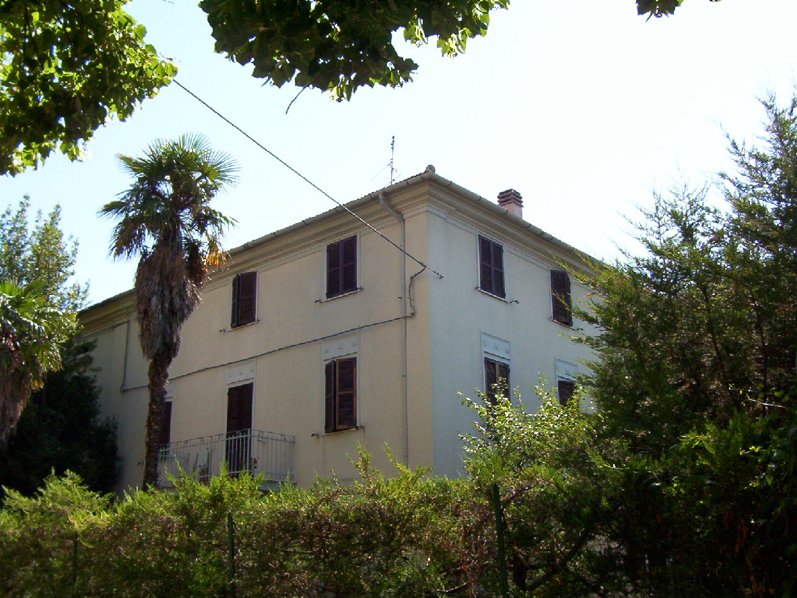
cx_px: 398
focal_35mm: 36
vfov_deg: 39.7
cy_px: 299
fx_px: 829
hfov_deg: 51.4
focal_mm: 5.54
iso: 100
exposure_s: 1/353
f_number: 5.24
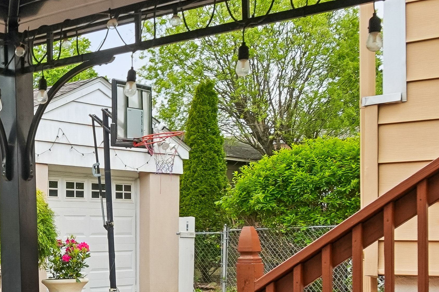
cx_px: -93
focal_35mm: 67
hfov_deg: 26.6
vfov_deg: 20.1
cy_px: 229
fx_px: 817
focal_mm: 16
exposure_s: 1/80
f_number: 8
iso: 400
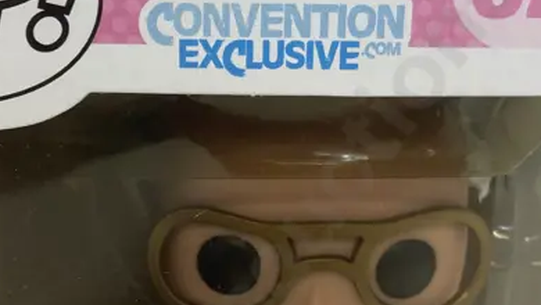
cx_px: 236
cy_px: 324
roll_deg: -1.8
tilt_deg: -23.2
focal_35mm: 80
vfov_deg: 14.8
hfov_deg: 26.5
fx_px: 1148
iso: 50
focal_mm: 3.99
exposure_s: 1/50
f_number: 1.8
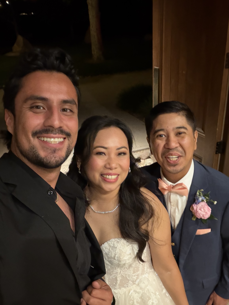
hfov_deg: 46.8
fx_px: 265
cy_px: 152
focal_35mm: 30
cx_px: 114
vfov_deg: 60.0
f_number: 1.9
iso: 500
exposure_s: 1/15
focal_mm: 2.71
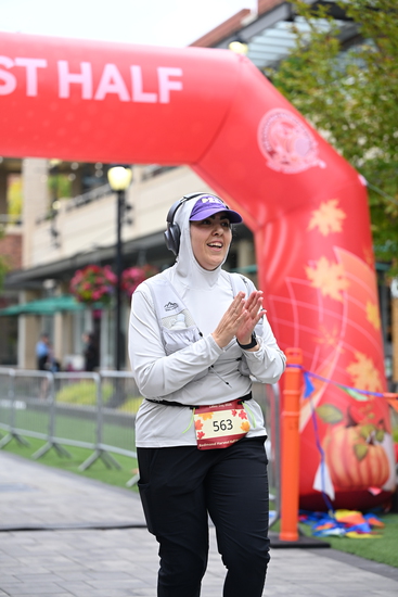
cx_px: 199
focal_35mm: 86
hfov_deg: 15.9
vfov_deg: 23.6
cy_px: 298
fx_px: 1425
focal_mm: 86
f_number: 2.8
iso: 640
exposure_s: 1/1600
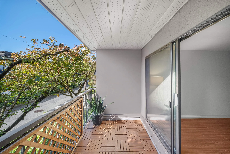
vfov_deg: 90.0
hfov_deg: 112.6
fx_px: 77
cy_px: 77
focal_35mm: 12
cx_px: 115
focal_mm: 12
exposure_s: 1/40
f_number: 7.1
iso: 400
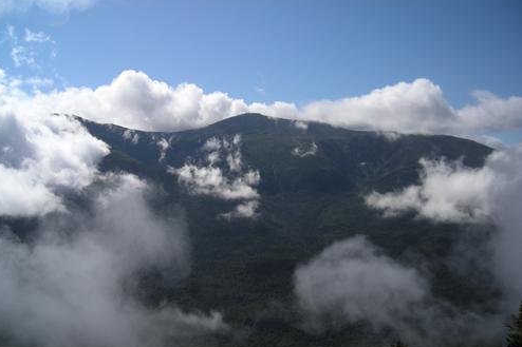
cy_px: 171
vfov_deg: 33.4
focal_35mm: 40
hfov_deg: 48.5
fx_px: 580
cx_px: 259
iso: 50
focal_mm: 6.3
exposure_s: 1/332
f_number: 6.4
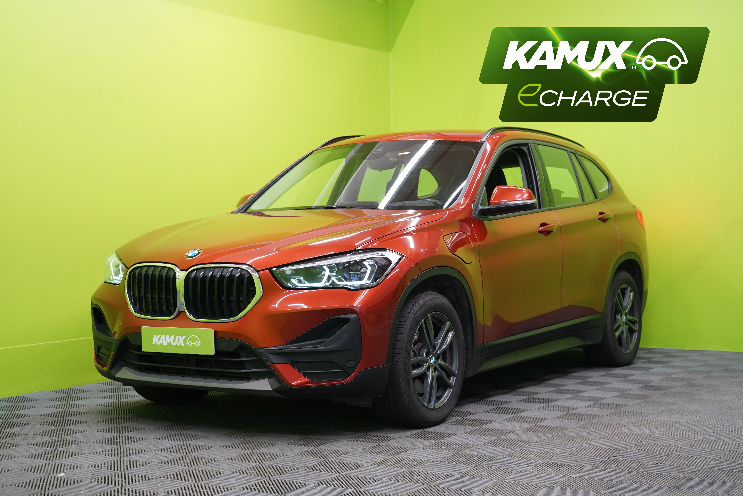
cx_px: 372
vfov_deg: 25.1
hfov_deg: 36.9
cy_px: 248
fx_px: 1114
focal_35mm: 54
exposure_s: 1/25
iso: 400
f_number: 5
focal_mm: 54
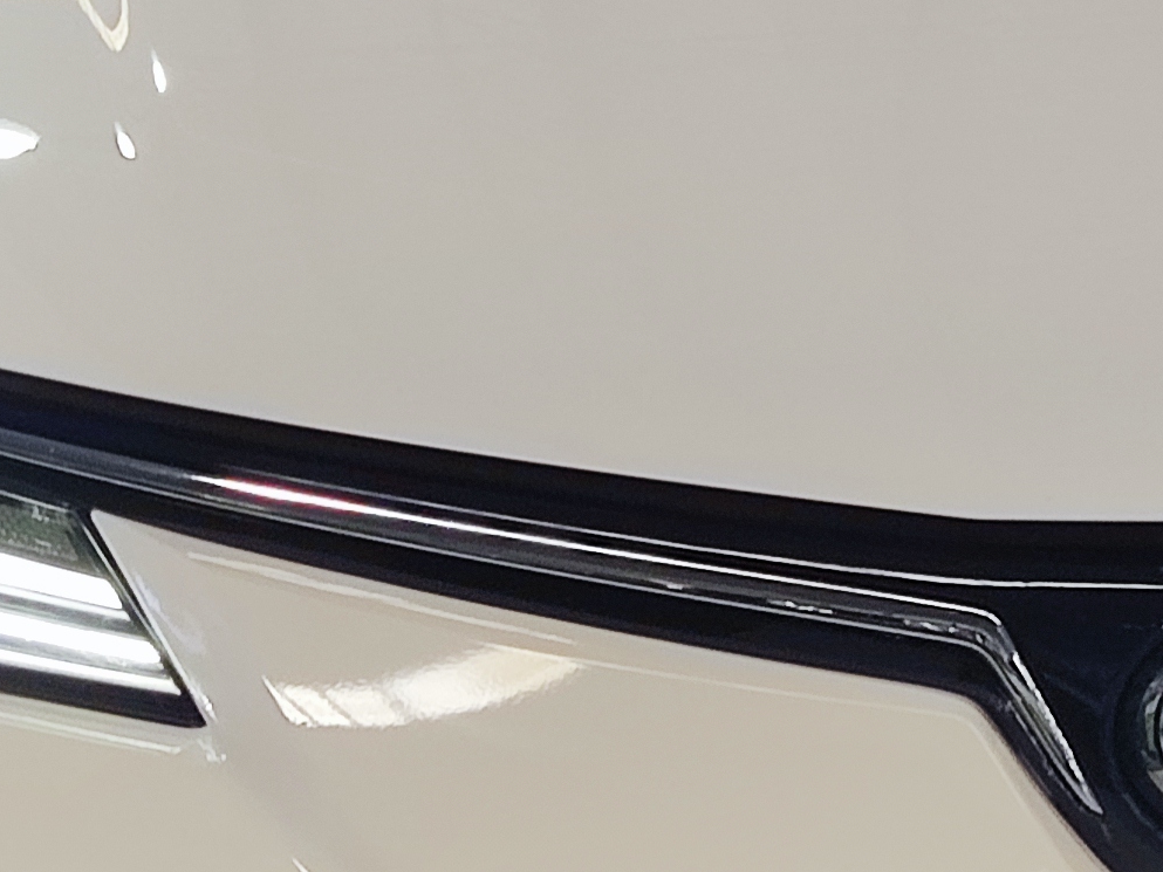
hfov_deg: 12.6
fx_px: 5141
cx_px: 1376
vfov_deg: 9.7
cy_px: 172
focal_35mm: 153
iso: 118
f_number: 1.79
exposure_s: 1/50
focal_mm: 4.71
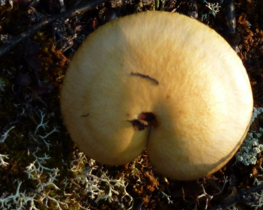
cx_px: 171
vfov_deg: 3.8
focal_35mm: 403
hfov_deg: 4.8
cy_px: 100
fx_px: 3137
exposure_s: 1/200
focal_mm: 49.2
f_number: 4.9
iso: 80
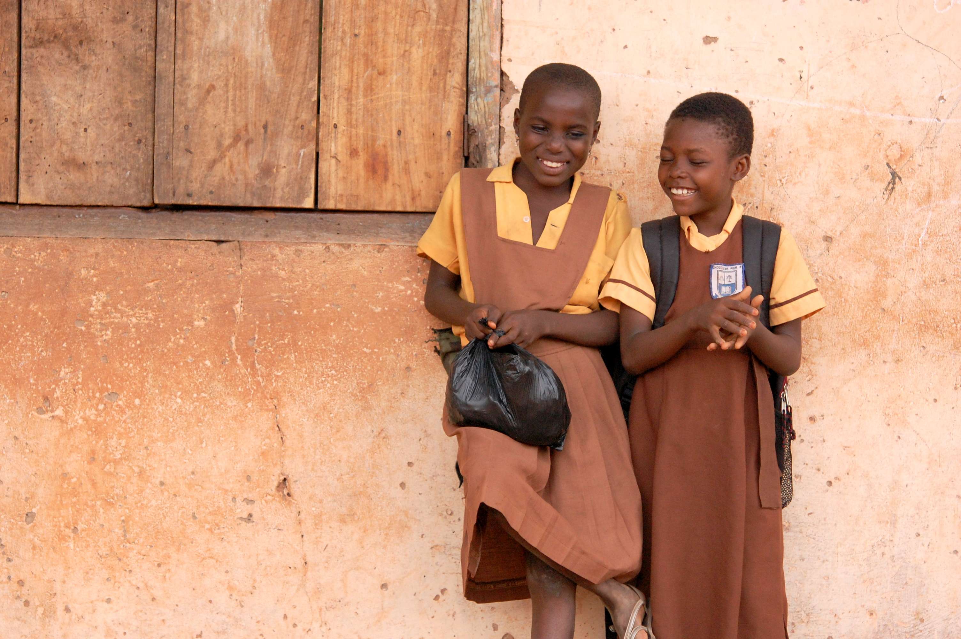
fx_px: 2400
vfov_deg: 15.2
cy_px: 320
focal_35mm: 90
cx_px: 480
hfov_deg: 22.6
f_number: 4
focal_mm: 60
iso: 800
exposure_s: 1/1250
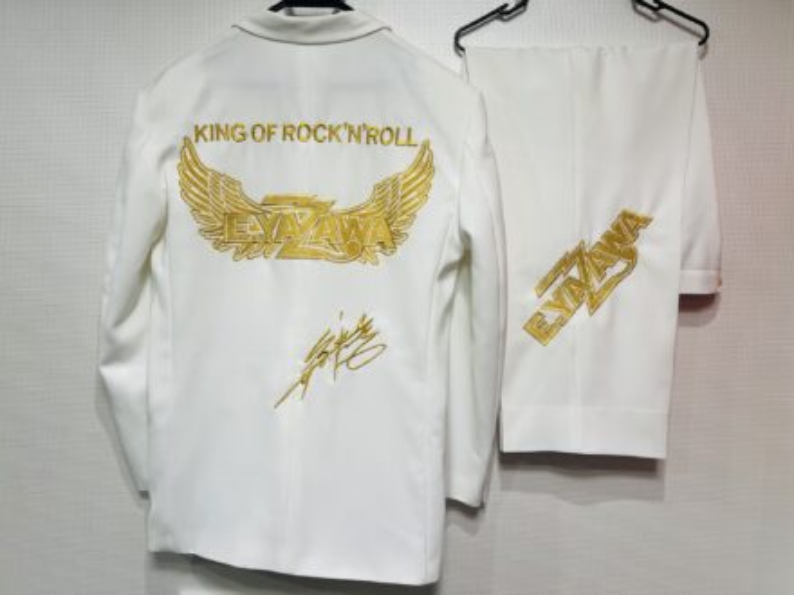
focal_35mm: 26
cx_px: 397
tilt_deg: -3.7
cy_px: 298
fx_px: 596
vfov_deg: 53.1
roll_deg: -0.7
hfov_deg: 67.3
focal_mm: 5.7
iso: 64
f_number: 1.5
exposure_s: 1/121
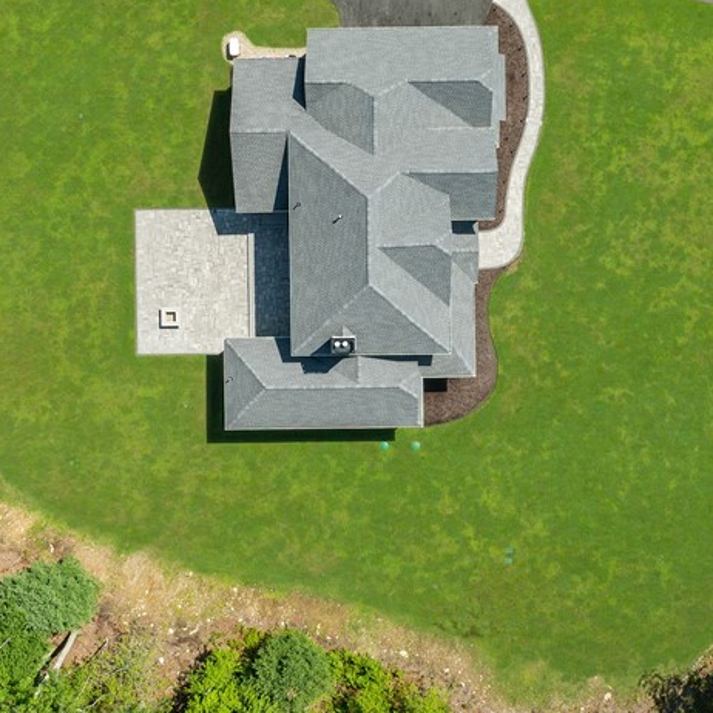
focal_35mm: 47
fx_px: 1095
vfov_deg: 35.8
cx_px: 381
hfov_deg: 36.0
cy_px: 261
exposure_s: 1/200
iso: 100
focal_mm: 12.29
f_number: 5
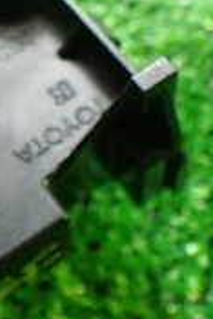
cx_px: -158
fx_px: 948
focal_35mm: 107
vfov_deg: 19.0
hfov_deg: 11.9
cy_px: 115
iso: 800
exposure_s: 1/60
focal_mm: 5.4
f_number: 2.3
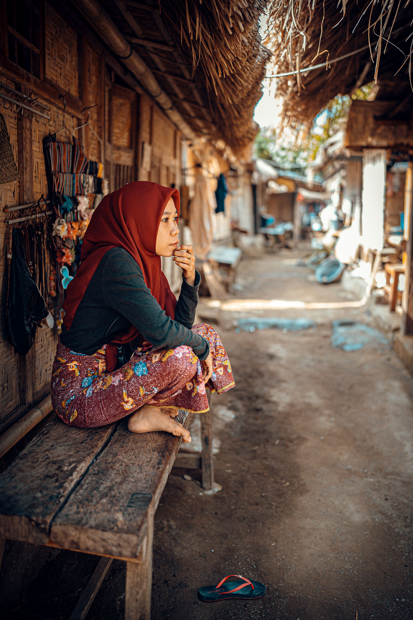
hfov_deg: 37.9
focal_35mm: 35
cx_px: 206
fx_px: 602
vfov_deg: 54.4
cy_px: 310
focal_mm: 35
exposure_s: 1/1000
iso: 400
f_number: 1.4
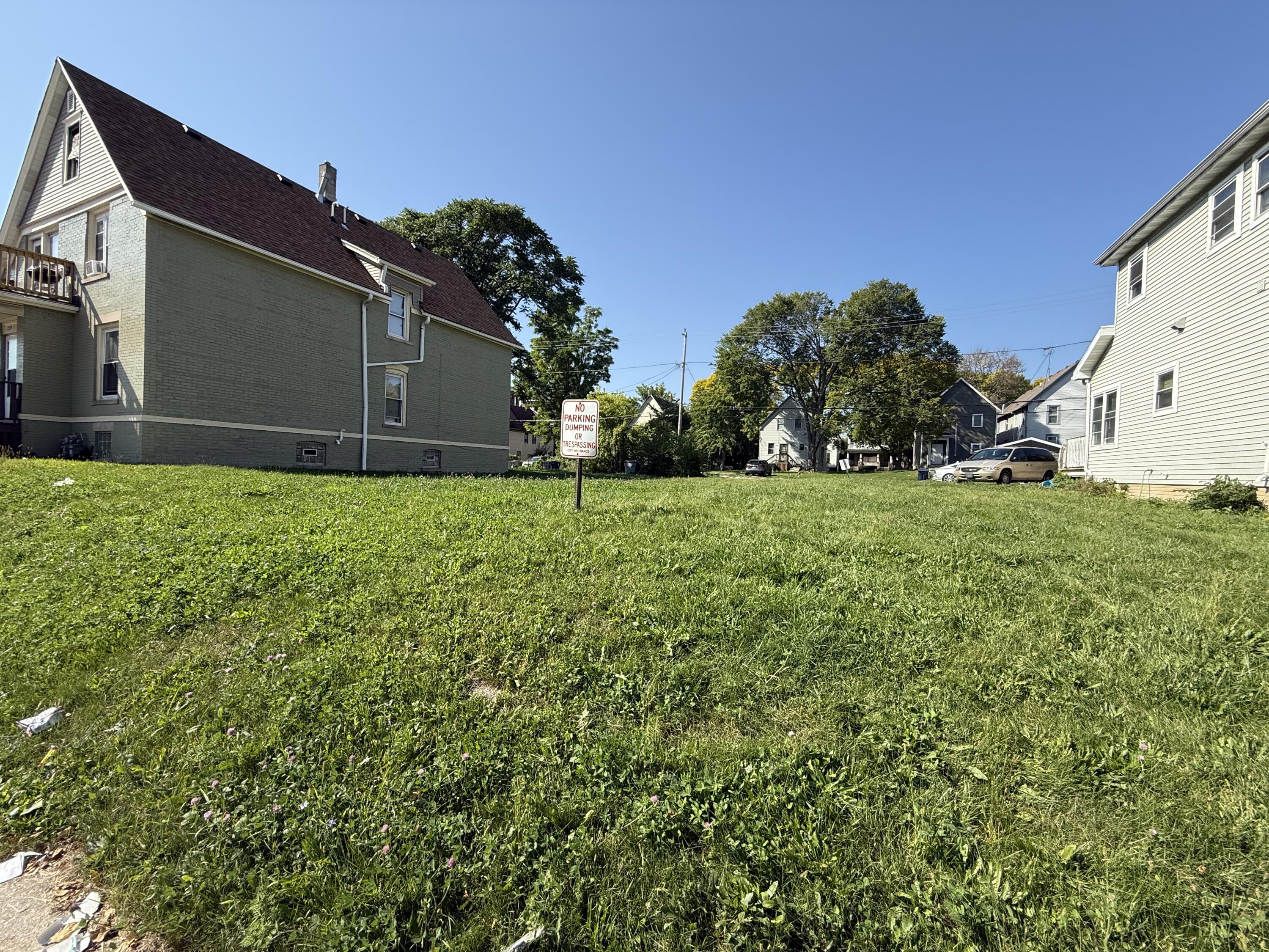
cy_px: 476
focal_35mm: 14
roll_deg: -2.6
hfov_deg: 102.1
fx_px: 513
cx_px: 634
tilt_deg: -1.1
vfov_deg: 85.7
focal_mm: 2.22
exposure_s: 1/1087
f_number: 2.2
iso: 50
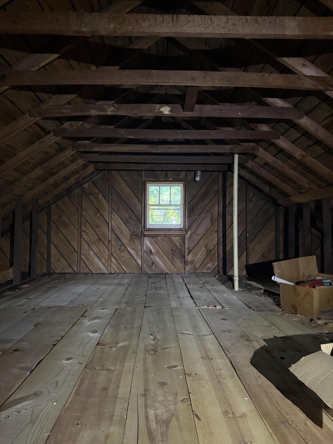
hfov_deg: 56.8
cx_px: 166
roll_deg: -0.2
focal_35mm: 24
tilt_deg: +1.7
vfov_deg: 71.6
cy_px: 222
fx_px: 308
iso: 1600
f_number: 1.78
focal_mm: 6.76
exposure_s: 1/30
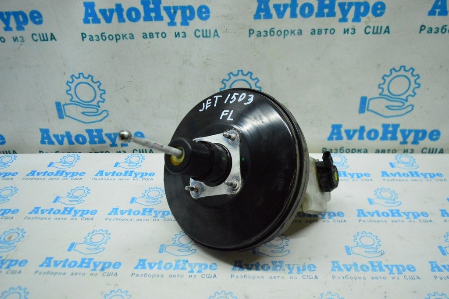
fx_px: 374
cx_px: 224
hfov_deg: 62.0
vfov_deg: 43.5
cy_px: 150
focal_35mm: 30
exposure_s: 1/1000
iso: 6400
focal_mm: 20
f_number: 4
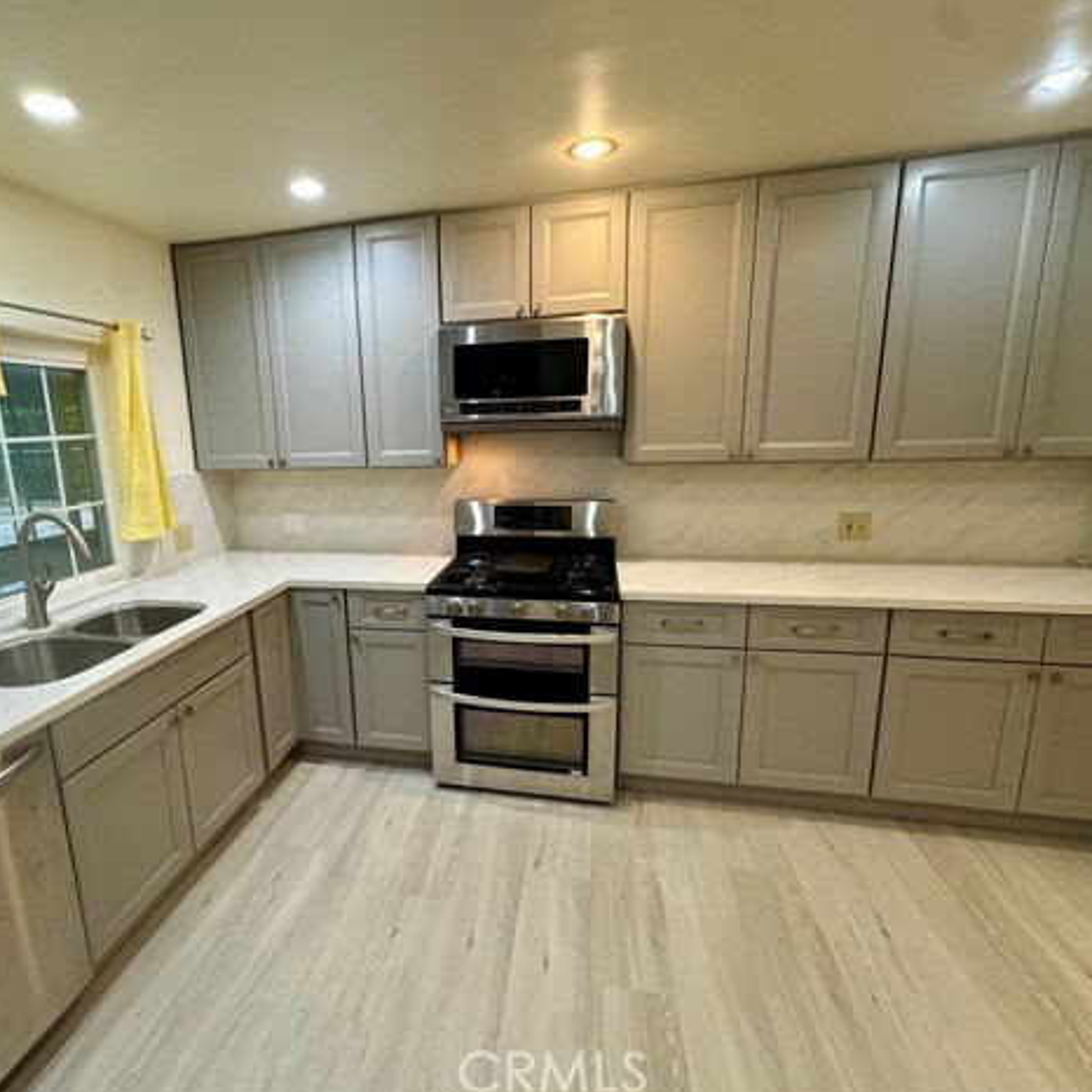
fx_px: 607
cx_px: 441
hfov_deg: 83.0
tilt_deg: -12.3
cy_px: 544
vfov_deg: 84.0
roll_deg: +1.6
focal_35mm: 17
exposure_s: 1/60
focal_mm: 2.22
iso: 160
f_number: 2.2
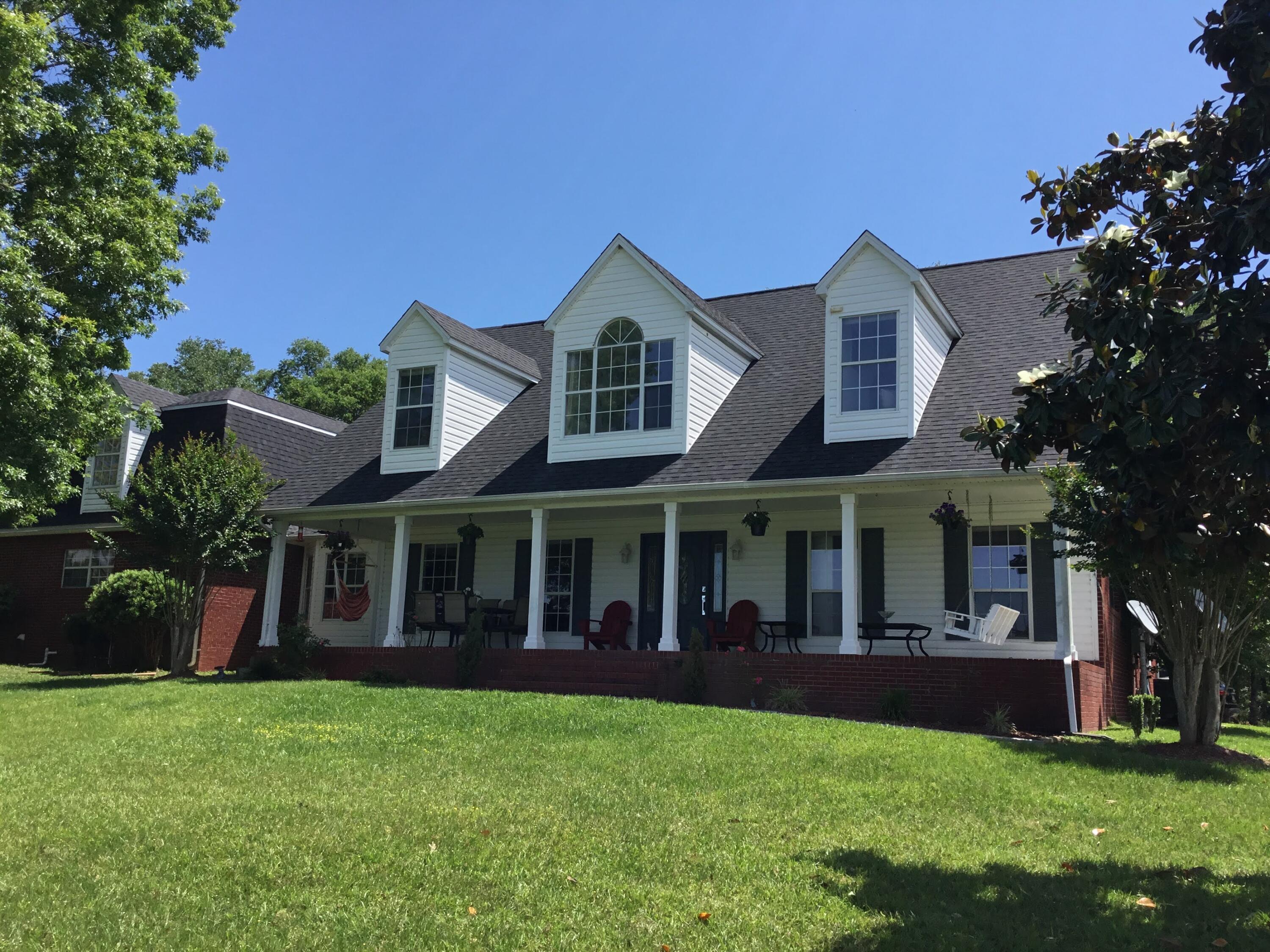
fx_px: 1137
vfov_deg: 45.4
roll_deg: -1.7
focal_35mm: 31
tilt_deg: +9.9
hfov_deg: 58.4
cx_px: 635
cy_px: 476
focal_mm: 3.3
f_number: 2.4
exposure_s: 1/1087
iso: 25
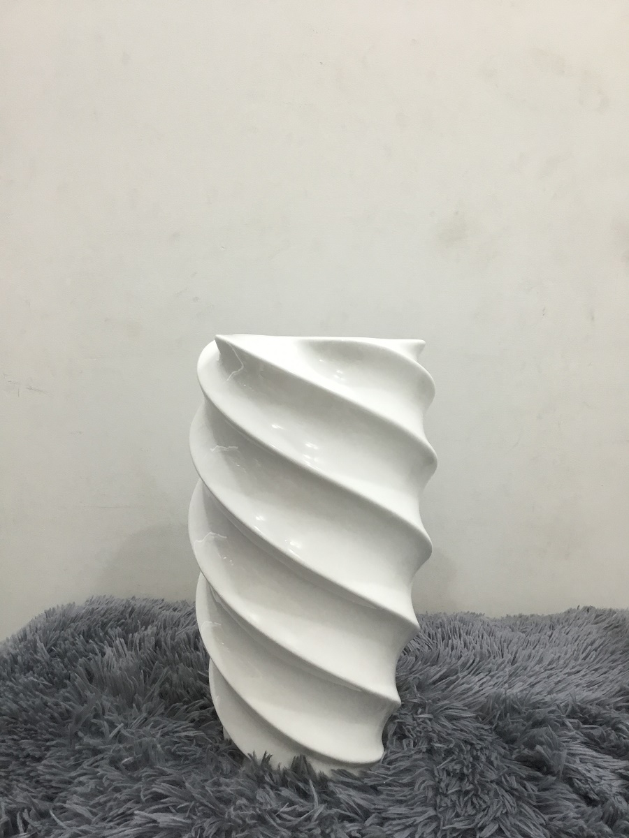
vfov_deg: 58.4
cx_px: 314
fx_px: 751
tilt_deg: -6.1
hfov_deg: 45.4
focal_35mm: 31
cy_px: 419
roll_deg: +1.1
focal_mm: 3.3
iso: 80
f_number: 2.4
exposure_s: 1/33
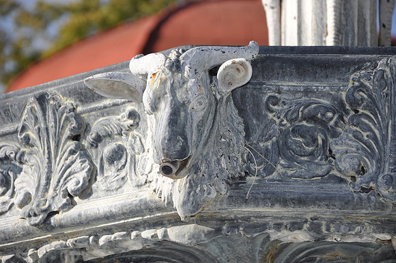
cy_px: 132
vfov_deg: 8.7
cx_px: 198
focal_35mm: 158
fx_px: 1730
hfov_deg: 13.1
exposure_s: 1/200
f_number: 5.6
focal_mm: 105
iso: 400
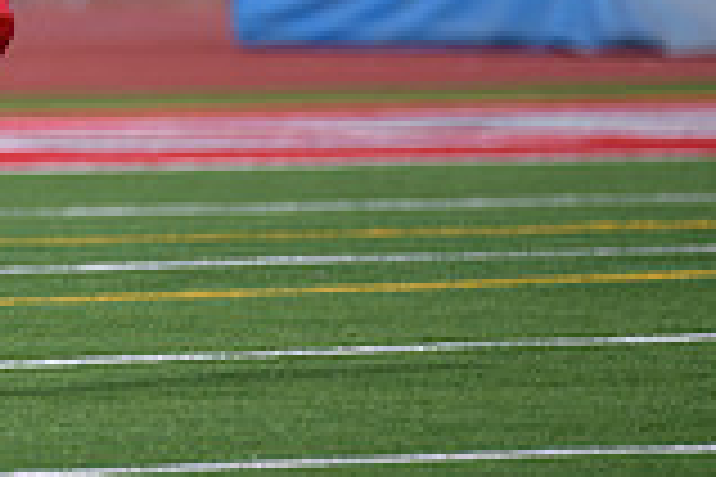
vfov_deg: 1.3
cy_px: 47
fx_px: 21717
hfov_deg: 1.9
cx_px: -266
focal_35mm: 1092
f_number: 2.8
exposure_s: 1/3200
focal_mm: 300
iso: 200
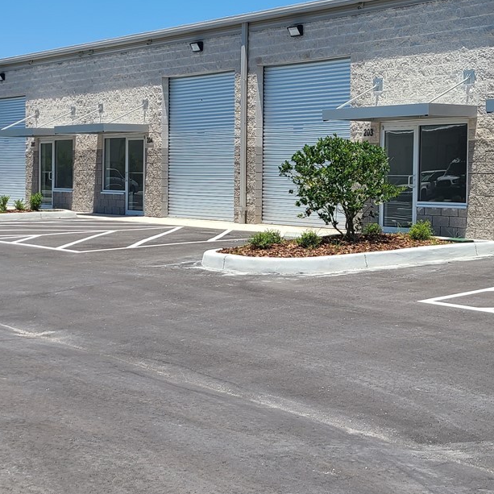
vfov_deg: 28.6
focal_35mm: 60
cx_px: 293
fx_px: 969
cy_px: 203
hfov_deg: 28.5
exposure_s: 1/2503
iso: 40
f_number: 1.8
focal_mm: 5.4
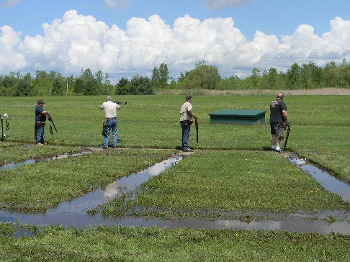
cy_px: 109
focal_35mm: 54
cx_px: 172
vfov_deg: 27.0
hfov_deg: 35.6
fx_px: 546
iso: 80
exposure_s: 1/294
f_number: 7.6
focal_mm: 7.3
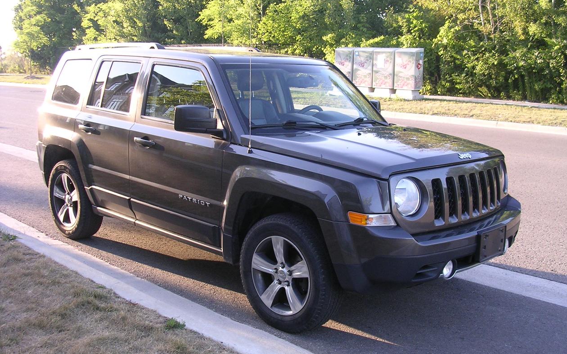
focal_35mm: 41
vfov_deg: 31.2
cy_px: 168
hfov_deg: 48.2
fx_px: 633
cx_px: 288
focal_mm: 5.8
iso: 100
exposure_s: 1/85.7
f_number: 2.8
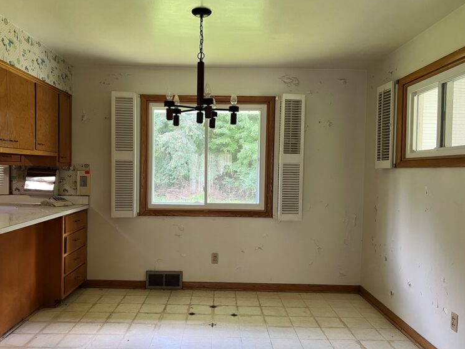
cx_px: 219
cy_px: 180
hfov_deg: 63.4
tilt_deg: -1.6
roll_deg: -0.9
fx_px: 376
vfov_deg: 49.7
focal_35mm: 28
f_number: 1.5
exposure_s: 1/92
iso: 125
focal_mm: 5.7
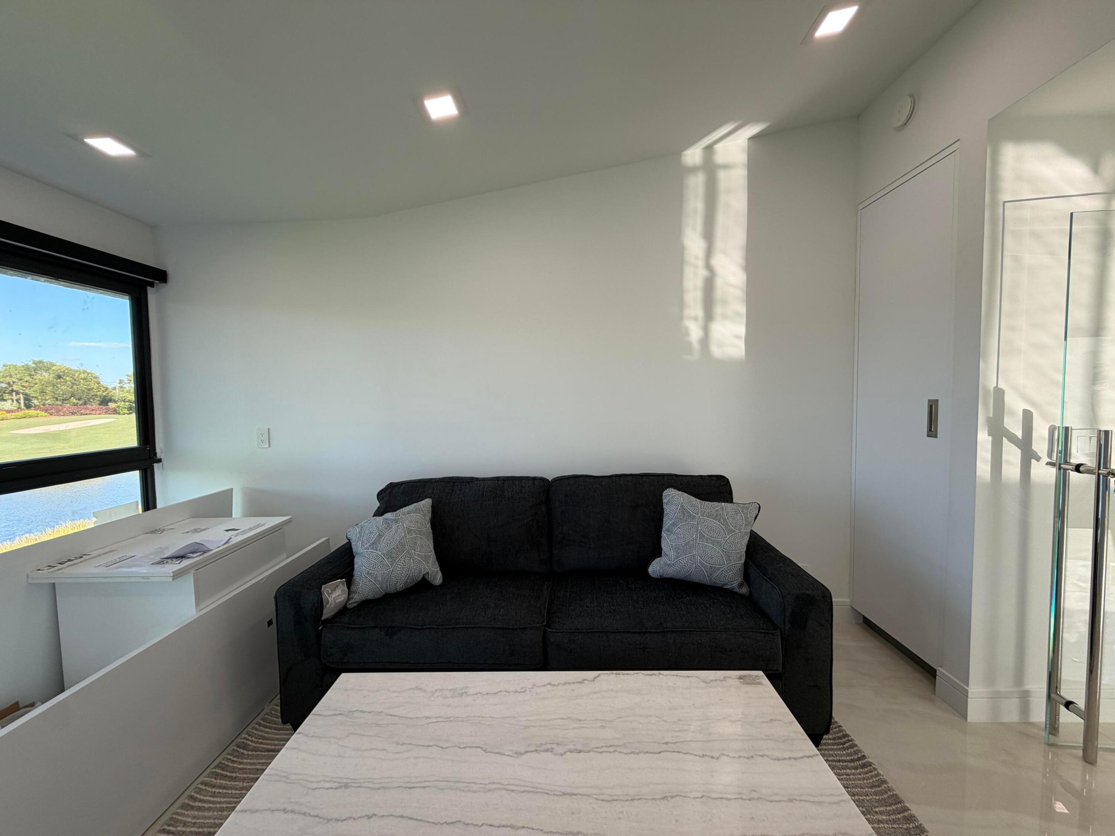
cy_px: 418
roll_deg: +1.3
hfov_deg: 102.1
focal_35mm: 14
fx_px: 451
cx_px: 558
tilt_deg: -2.9
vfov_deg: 85.7
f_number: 2.2
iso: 50
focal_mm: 2.22
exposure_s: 1/121
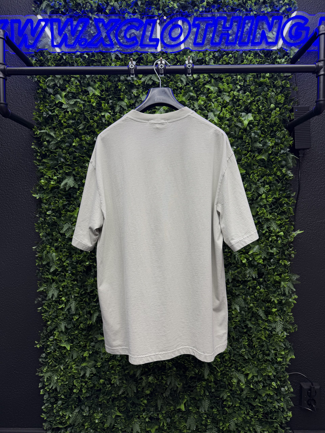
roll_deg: -1.2
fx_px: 300
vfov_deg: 71.6
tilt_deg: -3.3
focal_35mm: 24
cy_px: 216
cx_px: 162
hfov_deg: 56.8
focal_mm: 6.76
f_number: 1.78
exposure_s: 1/84
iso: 64
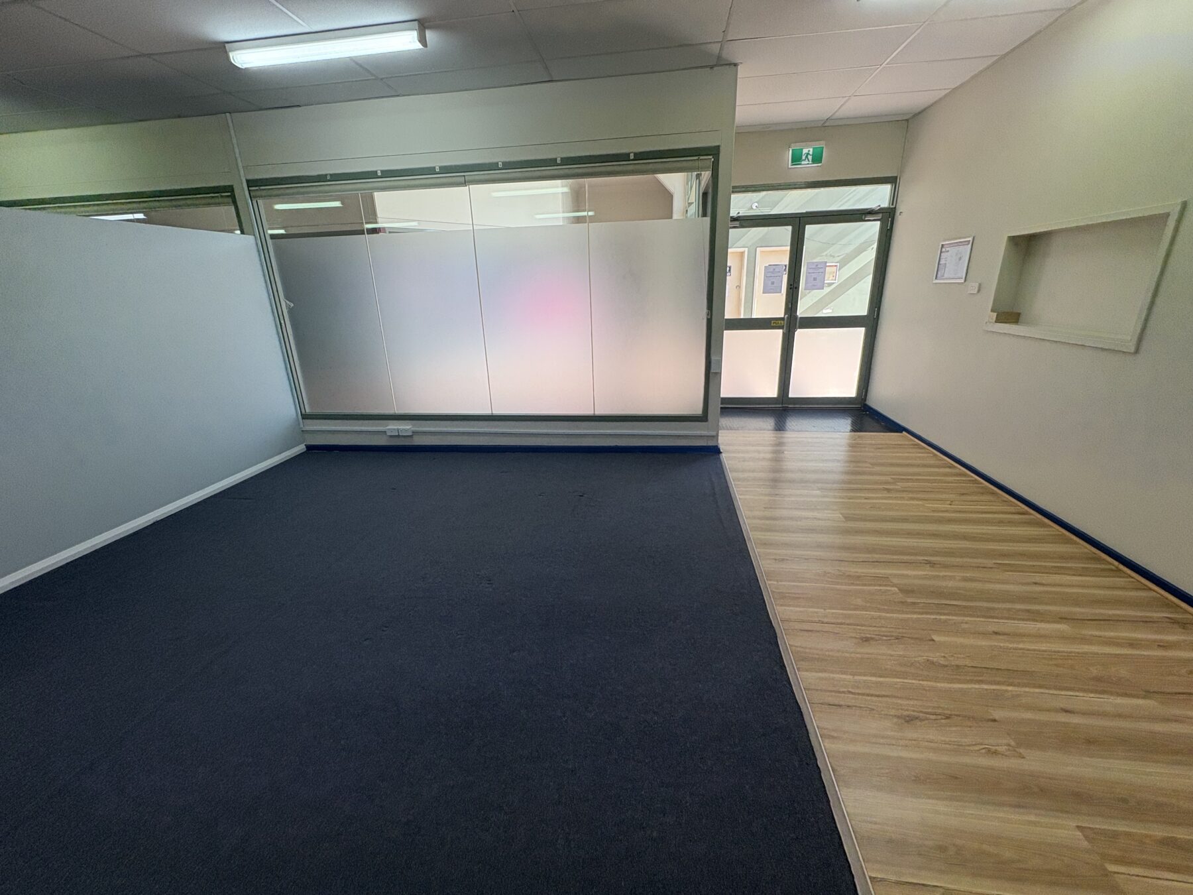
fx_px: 482
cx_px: 596
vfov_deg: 85.7
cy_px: 448
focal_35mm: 14
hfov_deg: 102.1
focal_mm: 2.22
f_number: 2.2
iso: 64
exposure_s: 1/100
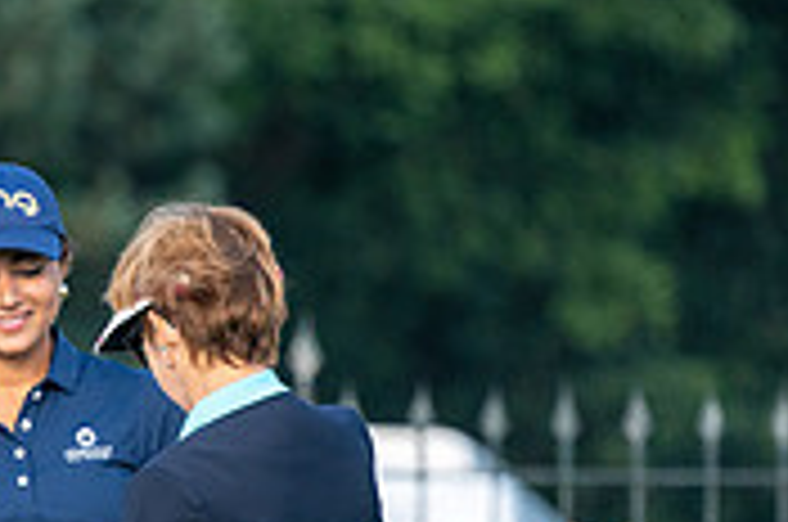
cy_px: 812
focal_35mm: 997
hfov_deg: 2.1
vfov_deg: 1.4
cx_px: -356
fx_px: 21783
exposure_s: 1/1250
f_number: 5
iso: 400
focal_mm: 300
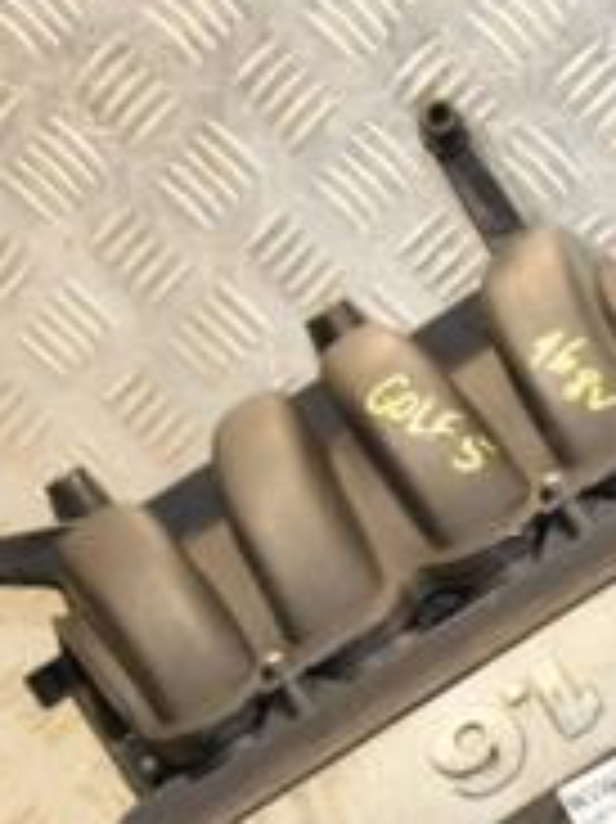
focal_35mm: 123
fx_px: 2922
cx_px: 688
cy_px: 770
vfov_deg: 15.8
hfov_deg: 11.8
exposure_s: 1/200
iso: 800
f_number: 5
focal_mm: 26
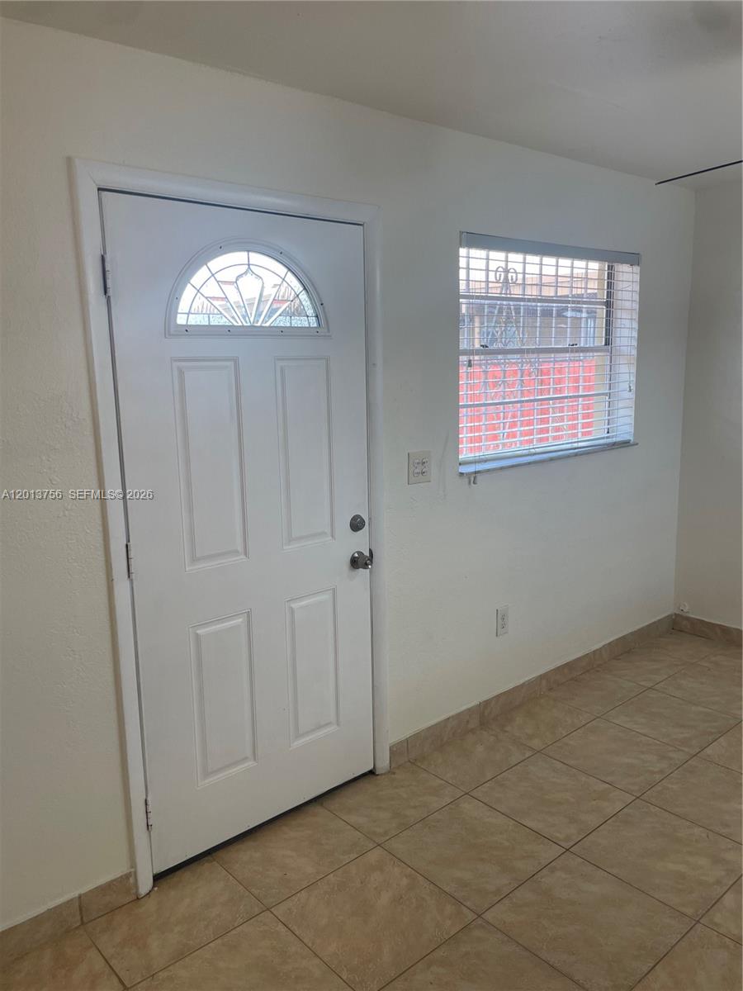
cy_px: 496
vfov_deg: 67.3
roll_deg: +1.9
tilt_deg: -9.1
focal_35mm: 26
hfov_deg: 53.1
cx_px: 372
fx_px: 744
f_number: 1.6
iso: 40
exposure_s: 1/120
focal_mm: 4.2
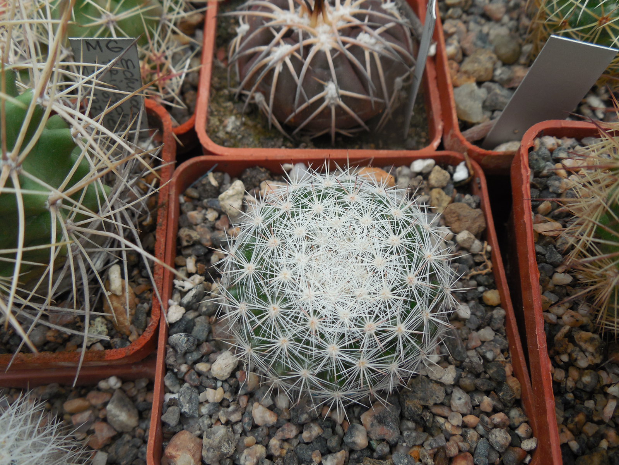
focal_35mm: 31
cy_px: 232
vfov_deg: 45.4
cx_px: 310
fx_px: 554
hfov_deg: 58.4
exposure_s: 1/250
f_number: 3.6
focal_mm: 5.6
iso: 125
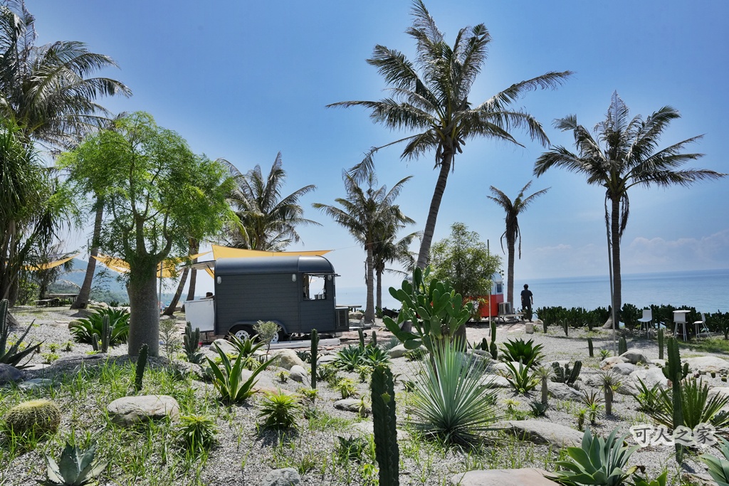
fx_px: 486
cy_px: 243
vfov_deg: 53.1
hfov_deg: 73.7
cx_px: 364
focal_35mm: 24
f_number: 11
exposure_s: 1/4000
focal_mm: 24
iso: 1600
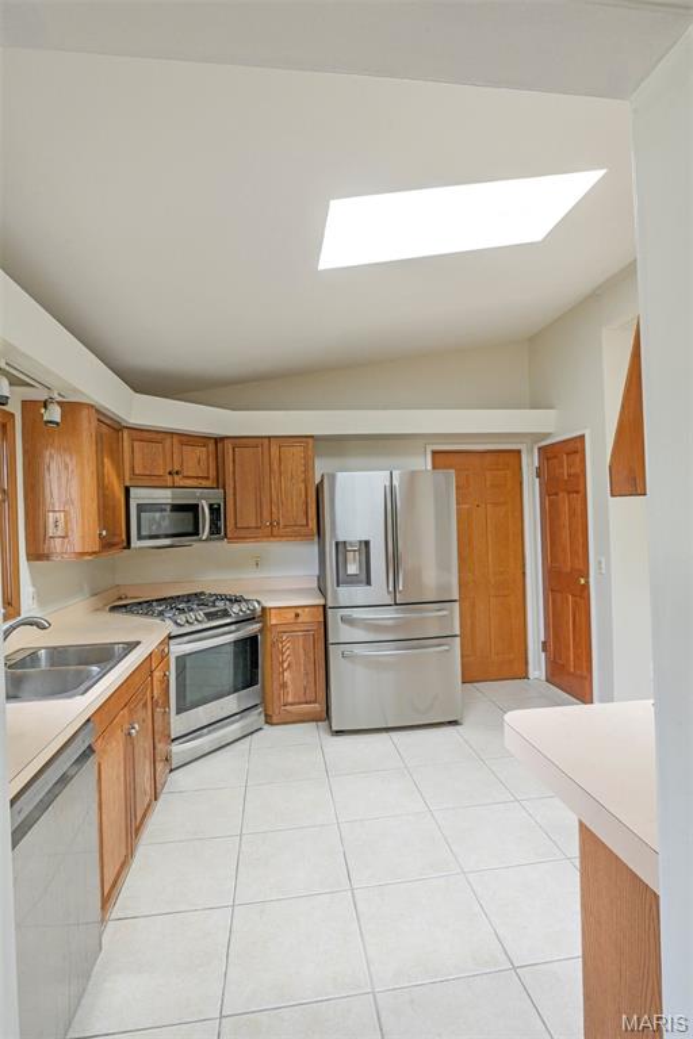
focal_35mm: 18
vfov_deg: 90.0
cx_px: 346
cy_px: 520
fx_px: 520
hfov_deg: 67.4
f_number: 11
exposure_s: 1/15
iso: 1250
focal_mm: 18
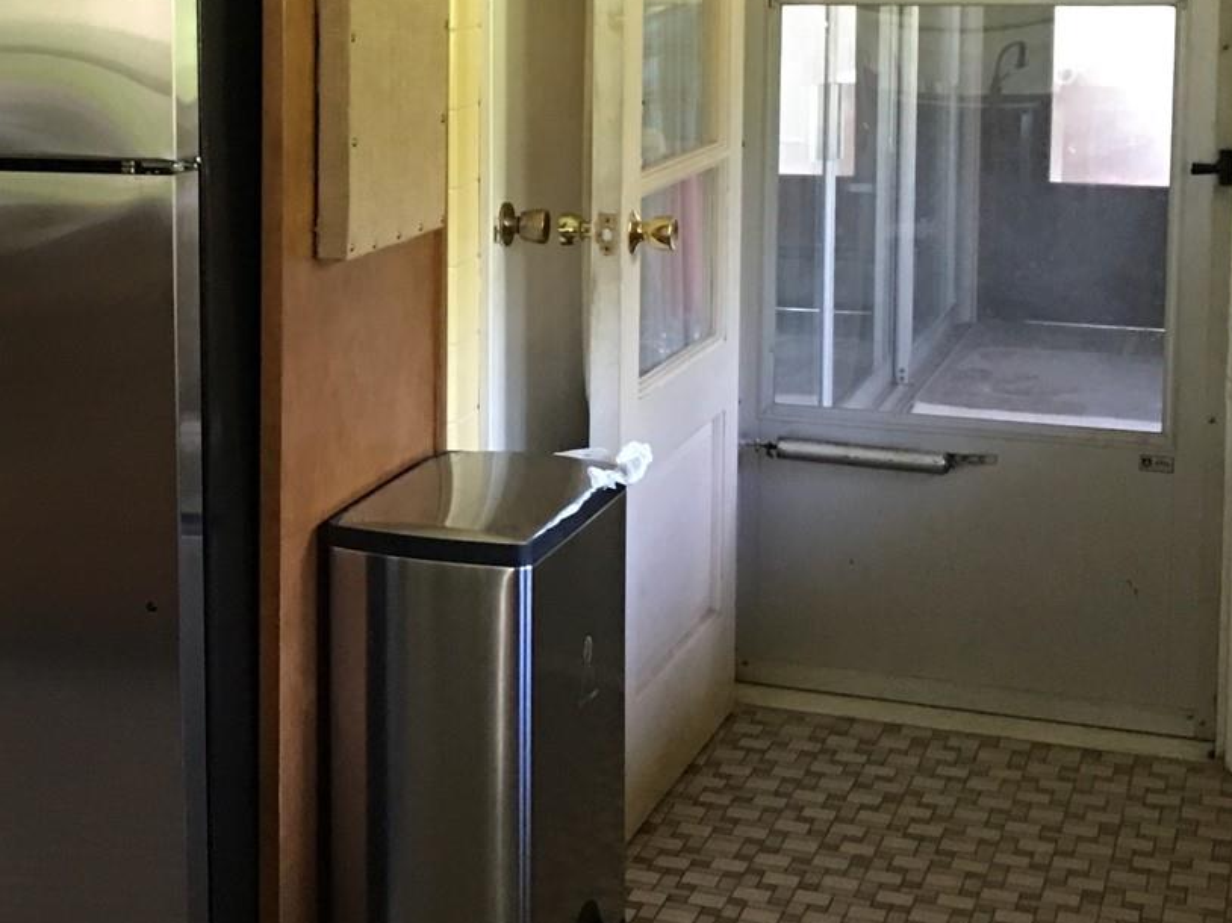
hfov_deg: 25.1
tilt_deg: -6.1
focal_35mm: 73
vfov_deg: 20.0
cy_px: 207
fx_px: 2597
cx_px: -61
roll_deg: +0.7
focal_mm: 4.15
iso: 80
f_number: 2.2
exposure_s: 1/10
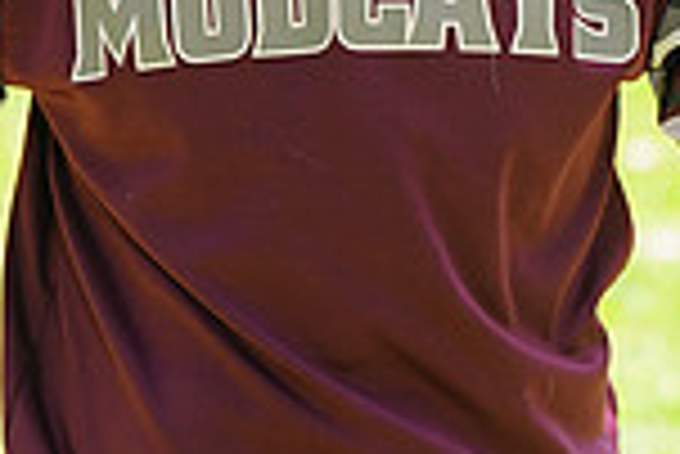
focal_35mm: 759
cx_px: 243
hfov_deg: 2.7
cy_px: -306
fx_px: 14350
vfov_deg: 1.8
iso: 200
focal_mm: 198
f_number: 8
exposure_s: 1/160
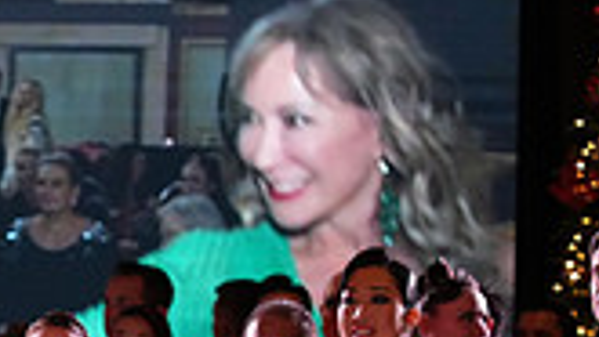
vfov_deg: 3.3
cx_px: -319
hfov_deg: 5.8
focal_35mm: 368
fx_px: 5848
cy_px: 658
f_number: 4.5
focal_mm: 100
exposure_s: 1/200
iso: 2500
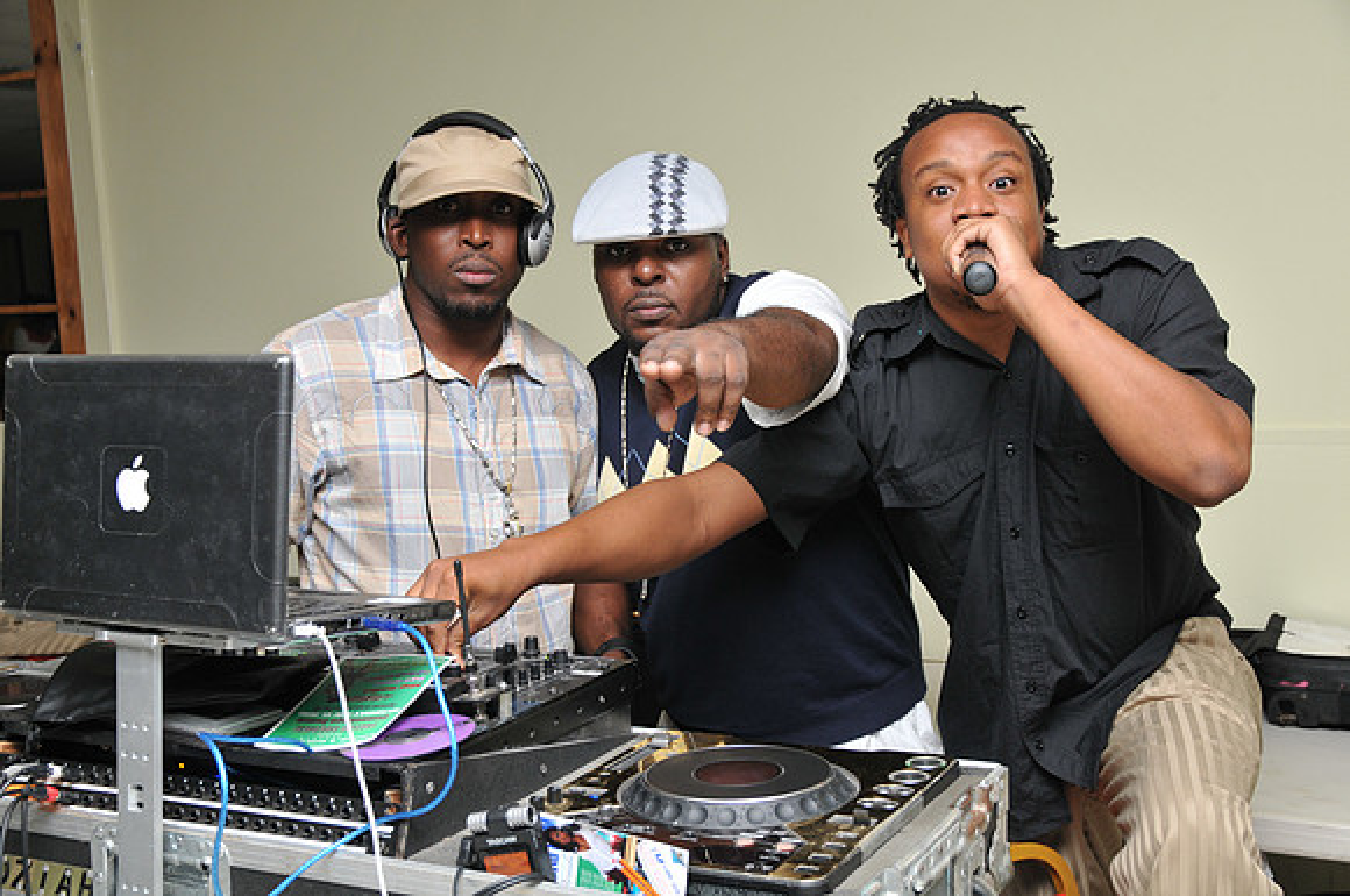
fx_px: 1685
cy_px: 448
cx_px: 675
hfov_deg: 43.7
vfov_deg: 29.8
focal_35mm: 45
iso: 320
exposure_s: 1/30
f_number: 5.6
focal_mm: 30
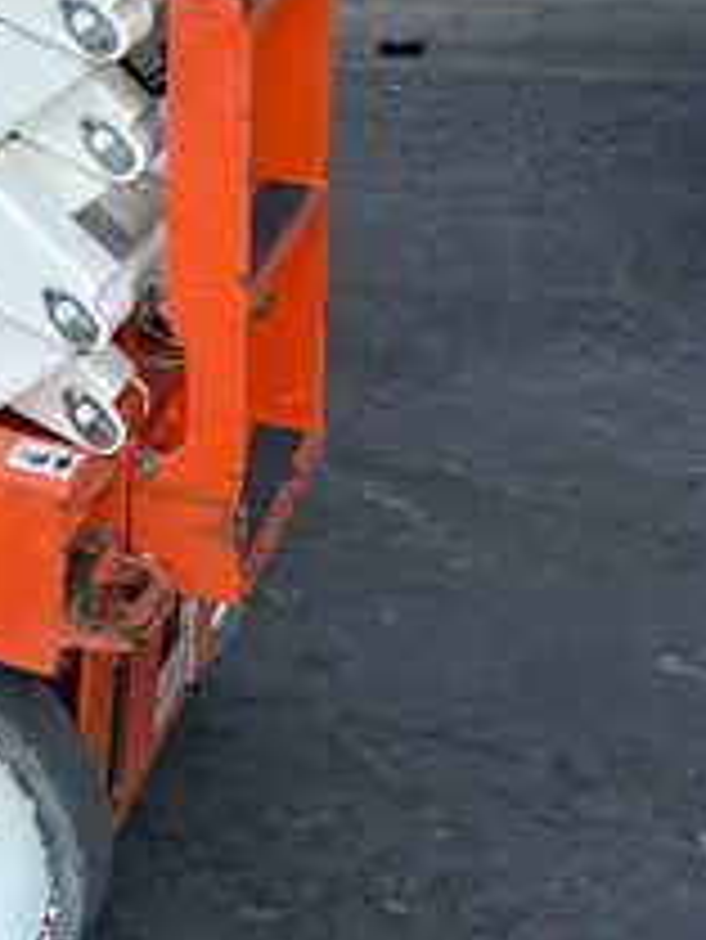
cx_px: -522
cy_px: -281
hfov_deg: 14.5
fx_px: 2472
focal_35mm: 91
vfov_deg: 19.8
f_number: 1.6
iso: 40
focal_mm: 5.1
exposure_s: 1/290
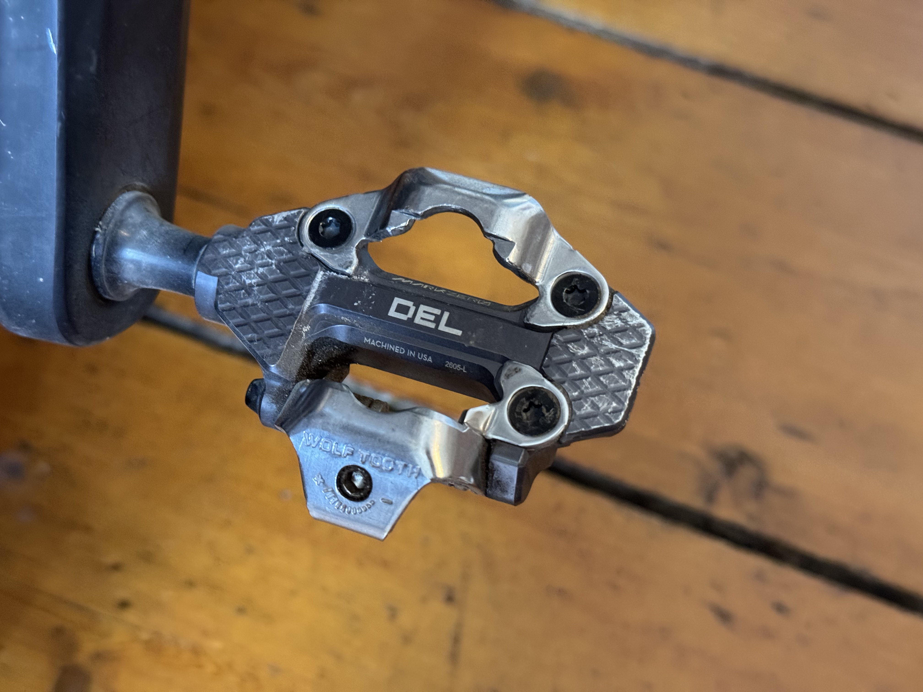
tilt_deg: -55.2
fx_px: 1280
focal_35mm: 48
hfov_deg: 39.7
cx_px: 462
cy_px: 346
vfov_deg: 30.3
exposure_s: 1/30
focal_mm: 6.76
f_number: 1.78
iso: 640
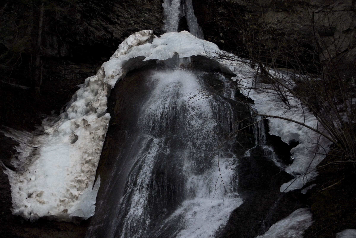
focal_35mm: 120
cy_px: 119
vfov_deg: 11.5
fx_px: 1188
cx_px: 178
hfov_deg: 17.0
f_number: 5.6
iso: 100
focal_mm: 80
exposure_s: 1/200
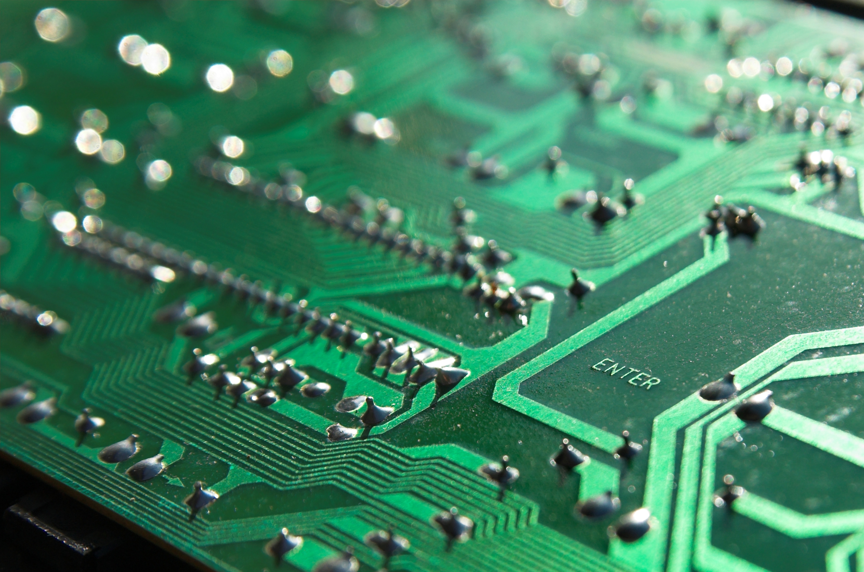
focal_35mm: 112
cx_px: 432
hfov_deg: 18.2
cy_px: 286
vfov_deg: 12.1
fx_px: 2694
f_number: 7.1
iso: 200
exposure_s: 1/1000
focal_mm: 75
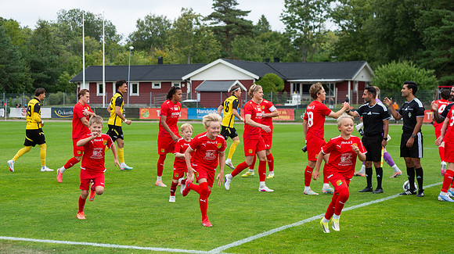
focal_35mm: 83
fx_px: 1000
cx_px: 197
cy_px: 171
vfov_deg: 14.5
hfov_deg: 25.6
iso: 140
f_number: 4
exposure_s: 1/500
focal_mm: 70
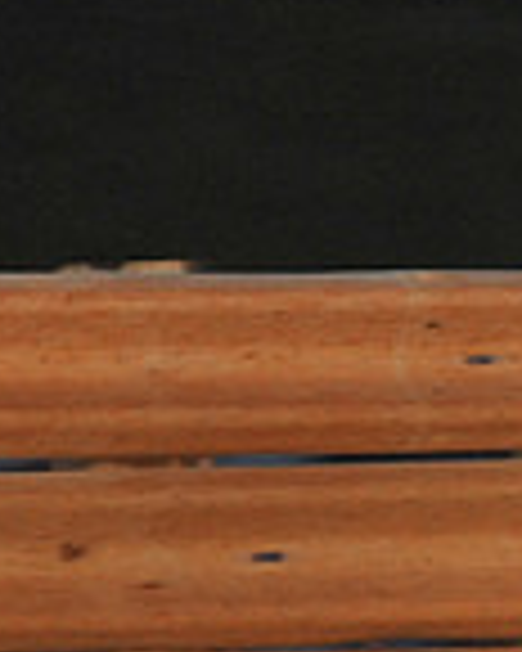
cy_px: 515
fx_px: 9057
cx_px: 1089
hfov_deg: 3.3
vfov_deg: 4.1
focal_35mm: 469
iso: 1000
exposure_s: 1/320
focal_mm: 125
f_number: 8
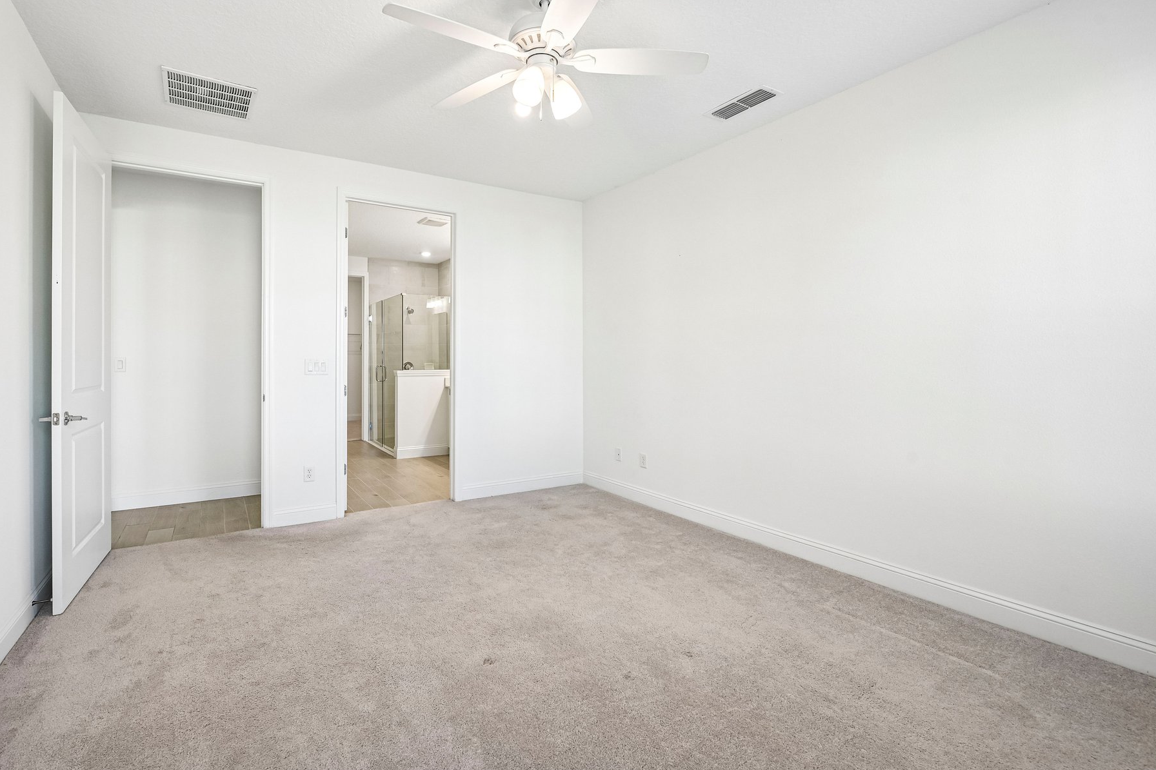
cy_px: 352
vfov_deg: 73.6
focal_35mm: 16
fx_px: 514
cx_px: 504
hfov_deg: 96.2
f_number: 8
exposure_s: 1/15
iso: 320
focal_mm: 14
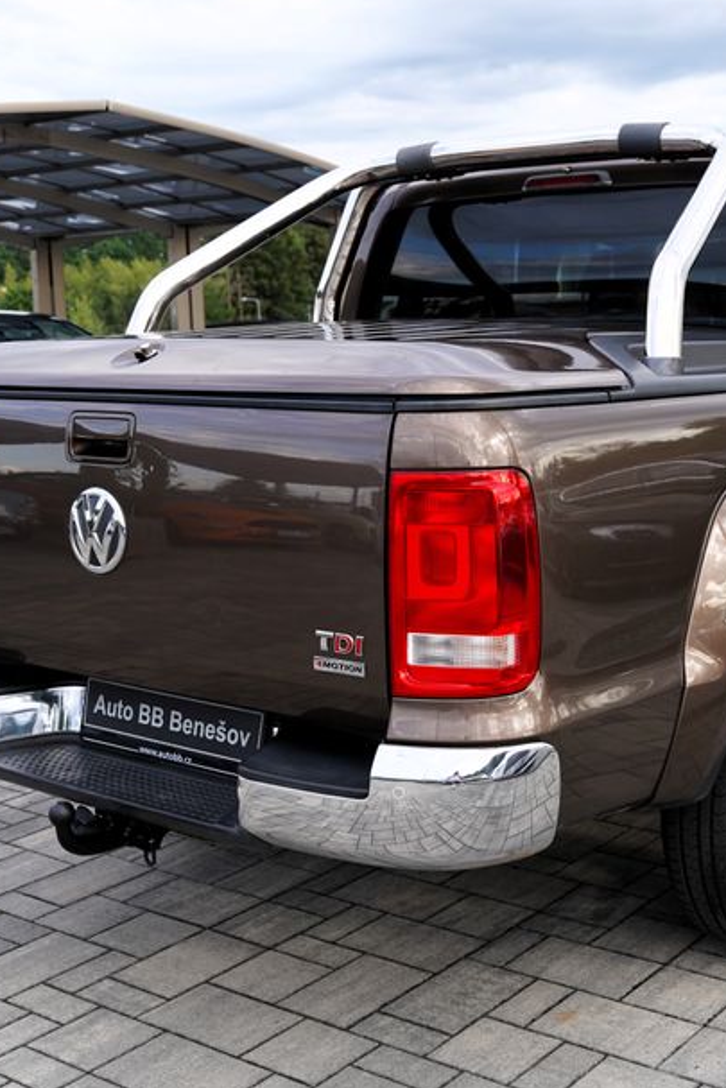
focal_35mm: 49
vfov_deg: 40.3
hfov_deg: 27.3
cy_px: 481
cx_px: 493
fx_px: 1481
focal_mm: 29
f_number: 5
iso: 100
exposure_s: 1/100
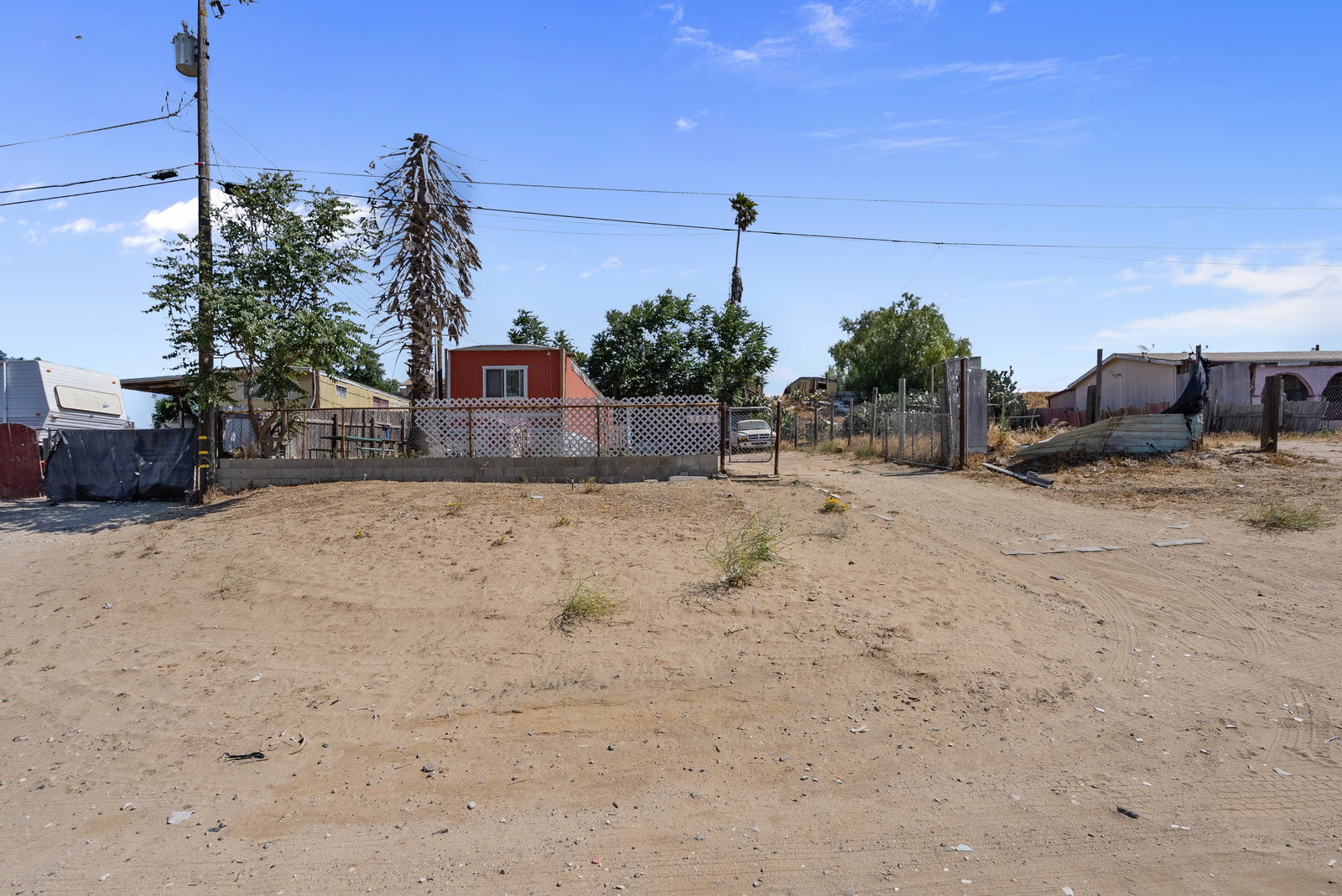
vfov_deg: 73.8
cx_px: 671
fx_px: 597
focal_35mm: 16
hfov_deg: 96.7
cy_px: 448
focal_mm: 16
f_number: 8
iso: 400
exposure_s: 1/1600
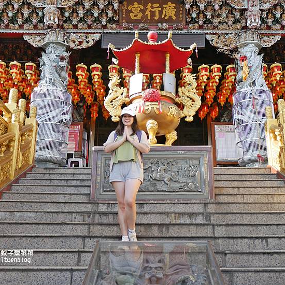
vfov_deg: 37.0
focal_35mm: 45
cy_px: 84
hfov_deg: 37.5
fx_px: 419
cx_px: 152
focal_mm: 14
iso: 200
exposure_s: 1/500
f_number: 2.8
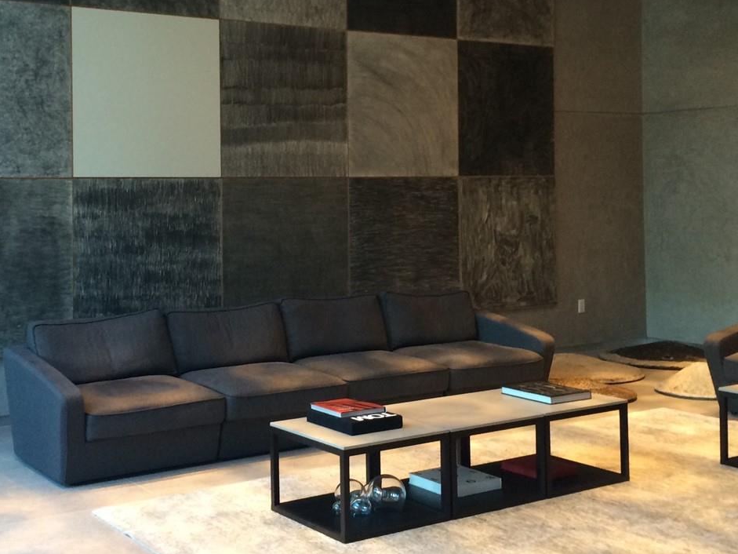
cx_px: 274
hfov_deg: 37.2
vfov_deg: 28.4
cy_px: 186
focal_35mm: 51
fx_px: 1087
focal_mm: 4.12
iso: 125
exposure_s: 1/30
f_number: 2.2
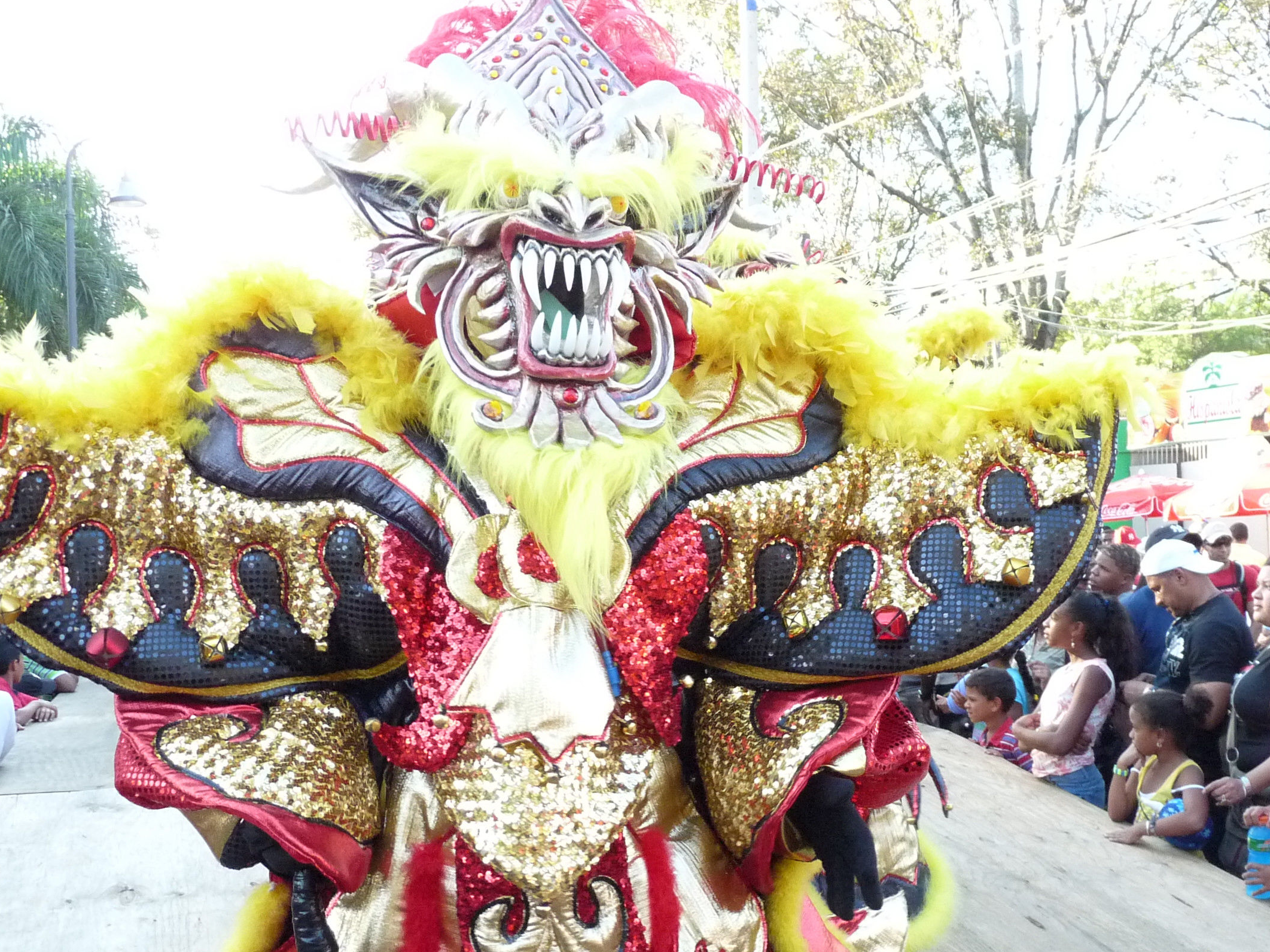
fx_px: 1504
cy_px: 534
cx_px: 690
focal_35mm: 41
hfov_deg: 45.7
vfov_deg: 35.1
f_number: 2.8
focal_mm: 4.8
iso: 400
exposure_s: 1/250
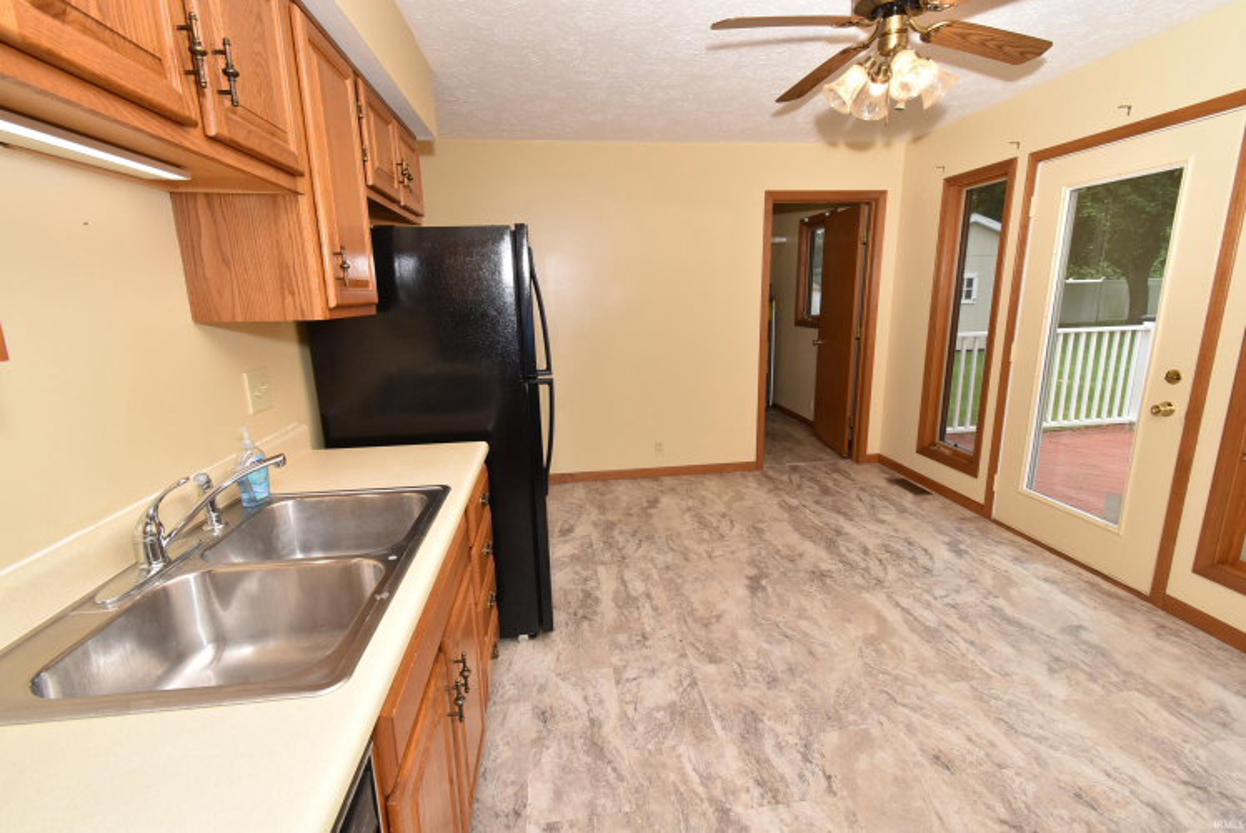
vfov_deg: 77.4
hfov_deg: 100.3
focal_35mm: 15
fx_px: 520
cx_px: 623
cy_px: 416
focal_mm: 10
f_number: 9
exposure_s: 1/100
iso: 400
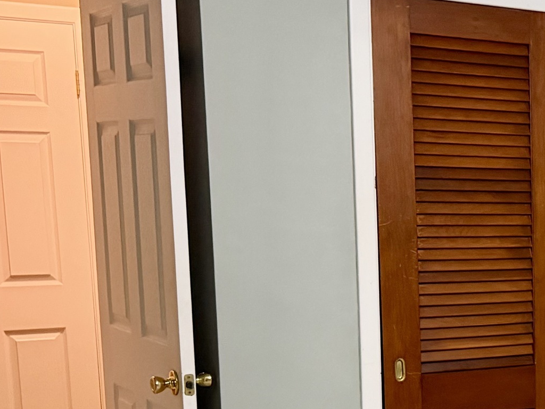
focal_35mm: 72
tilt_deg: -9.3
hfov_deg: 23.8
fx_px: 1134
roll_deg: -0.9
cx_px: 709
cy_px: 371
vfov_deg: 20.0
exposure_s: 1/60
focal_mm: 6.76
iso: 640
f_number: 1.78
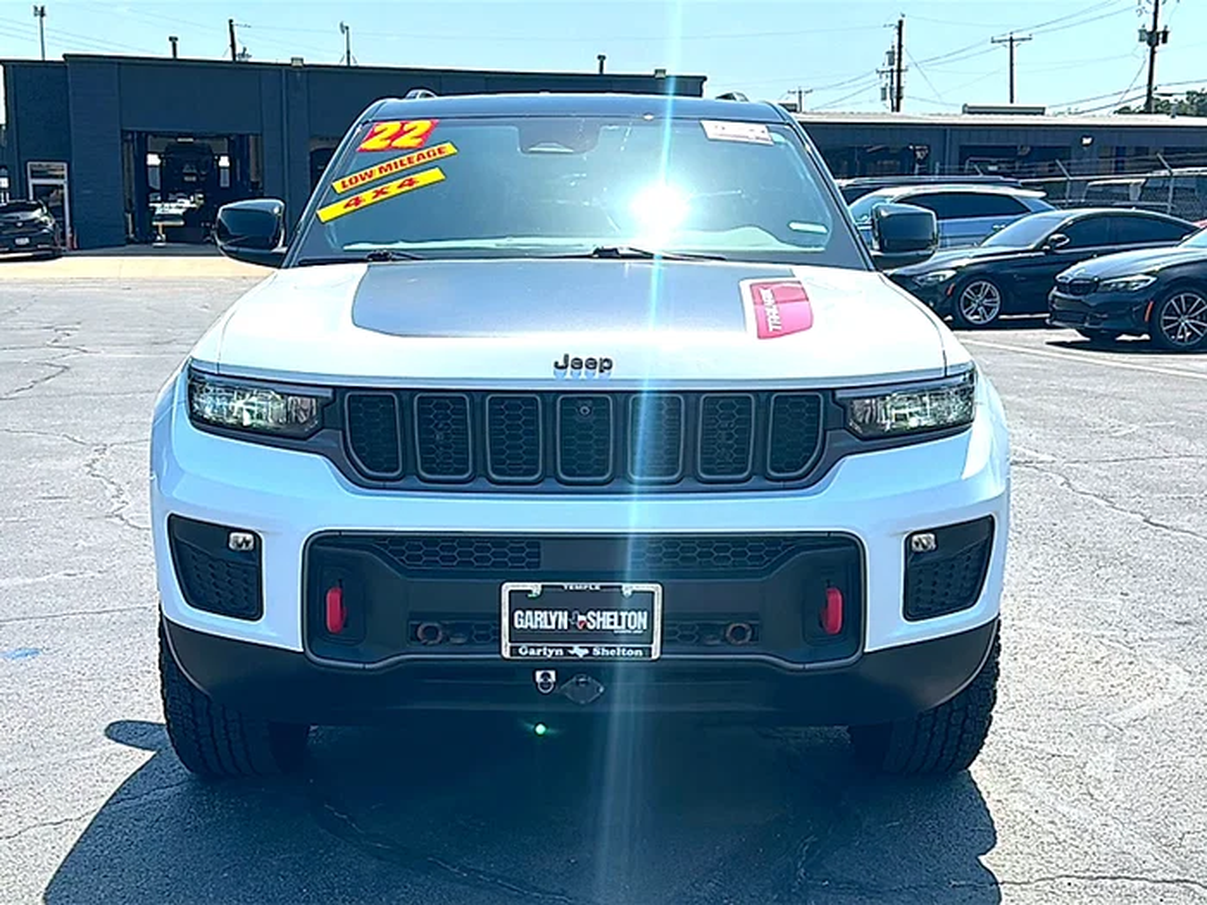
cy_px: 452
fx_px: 1395
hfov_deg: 46.8
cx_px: 604
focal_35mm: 40
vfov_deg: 36.0
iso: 80
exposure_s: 1/4808
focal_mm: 6.86
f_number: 1.78
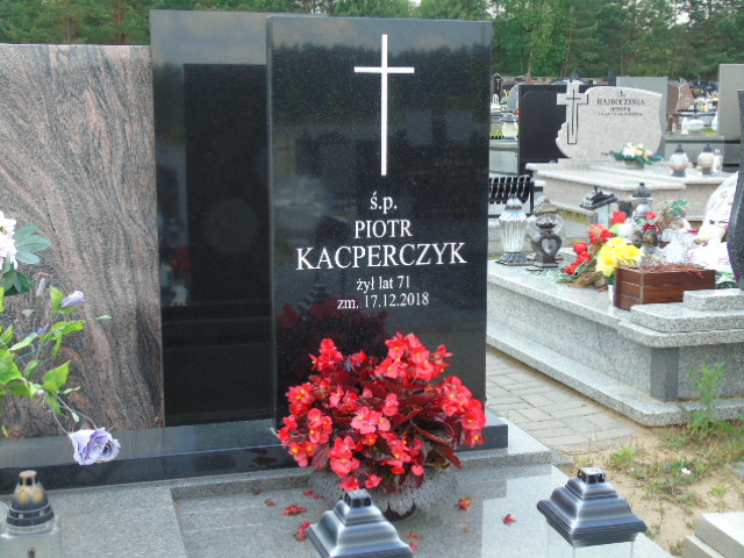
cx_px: 372
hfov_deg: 41.2
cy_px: 279
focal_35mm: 46
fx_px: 989
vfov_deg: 31.5
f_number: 4.1
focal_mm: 8.2
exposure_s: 1/80
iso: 80
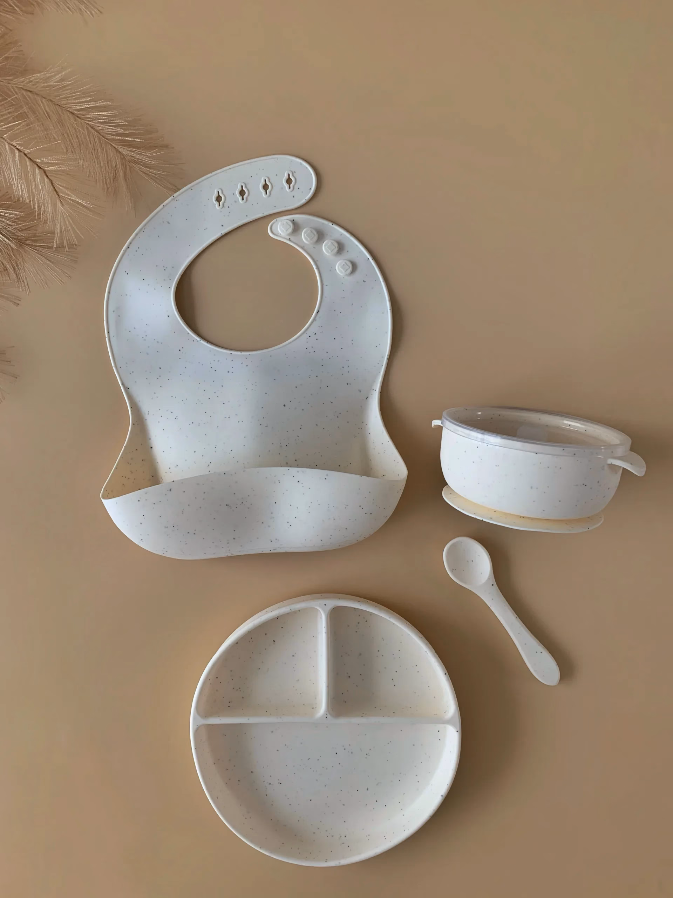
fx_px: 674
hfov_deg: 53.1
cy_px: 449
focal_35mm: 26
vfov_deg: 67.3
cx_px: 336
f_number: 1.8
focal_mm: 4.25
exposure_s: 1/122
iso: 50
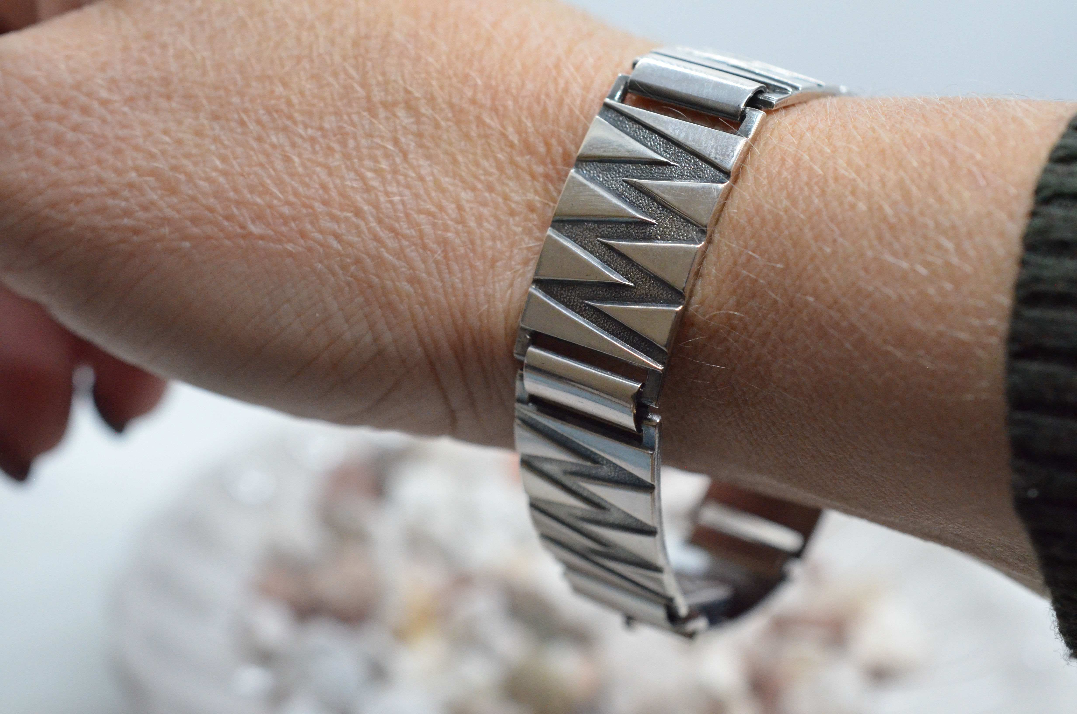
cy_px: 357
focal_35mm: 60
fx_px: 1791
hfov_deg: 33.5
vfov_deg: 22.5
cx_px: 538
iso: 4000
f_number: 6.3
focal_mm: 40
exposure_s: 1/1000
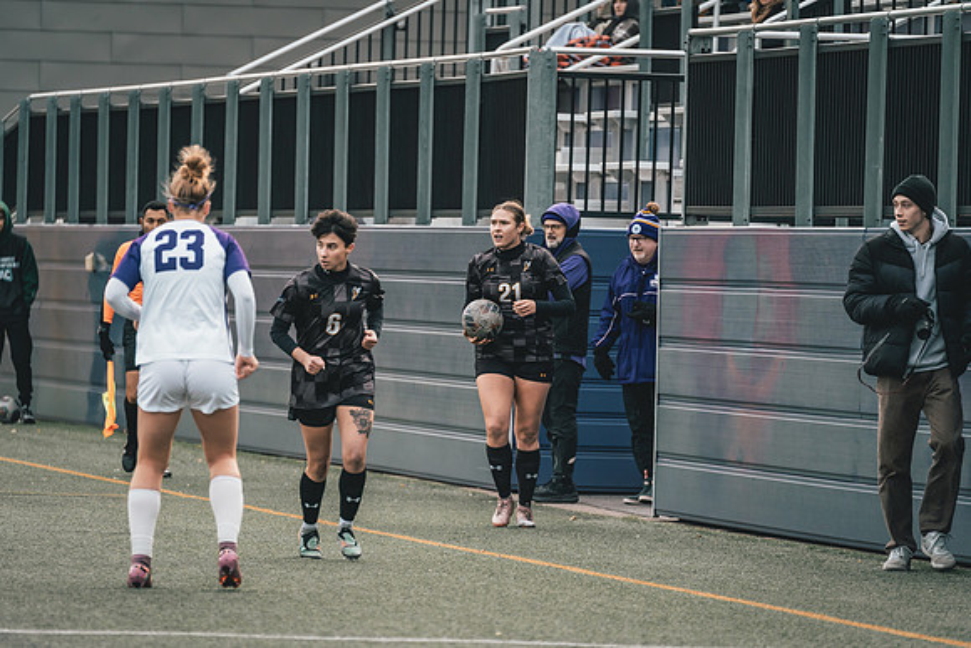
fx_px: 10197
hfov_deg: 5.5
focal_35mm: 378
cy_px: 324
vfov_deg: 3.6
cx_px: 486
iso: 800
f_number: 6.3
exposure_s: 1/800
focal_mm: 378
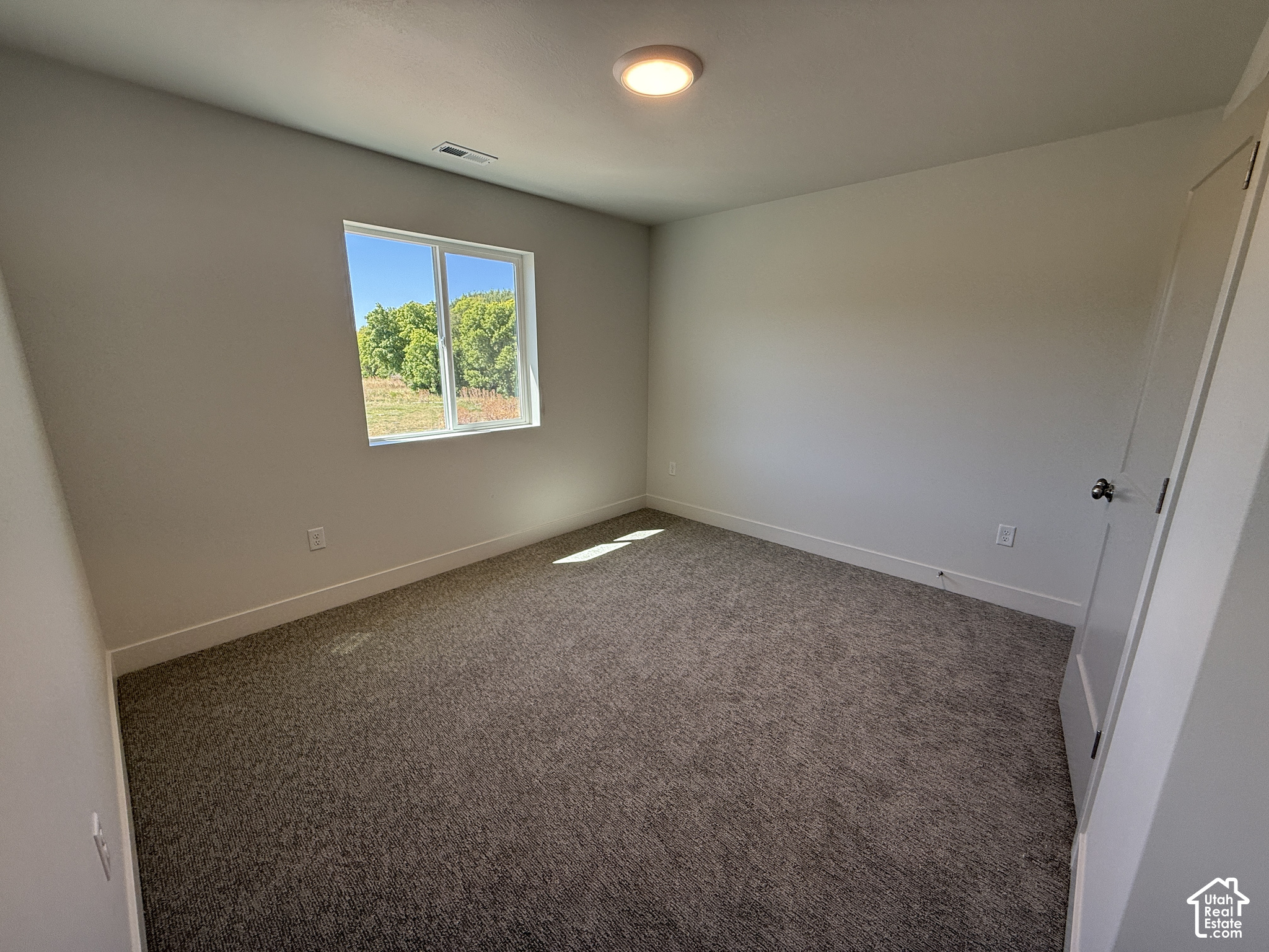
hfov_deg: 102.1
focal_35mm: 14
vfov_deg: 85.7
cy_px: 476
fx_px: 513
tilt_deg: -13.2
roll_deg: -1.6
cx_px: 634
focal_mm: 2.22
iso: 64
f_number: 2.2
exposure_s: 1/135
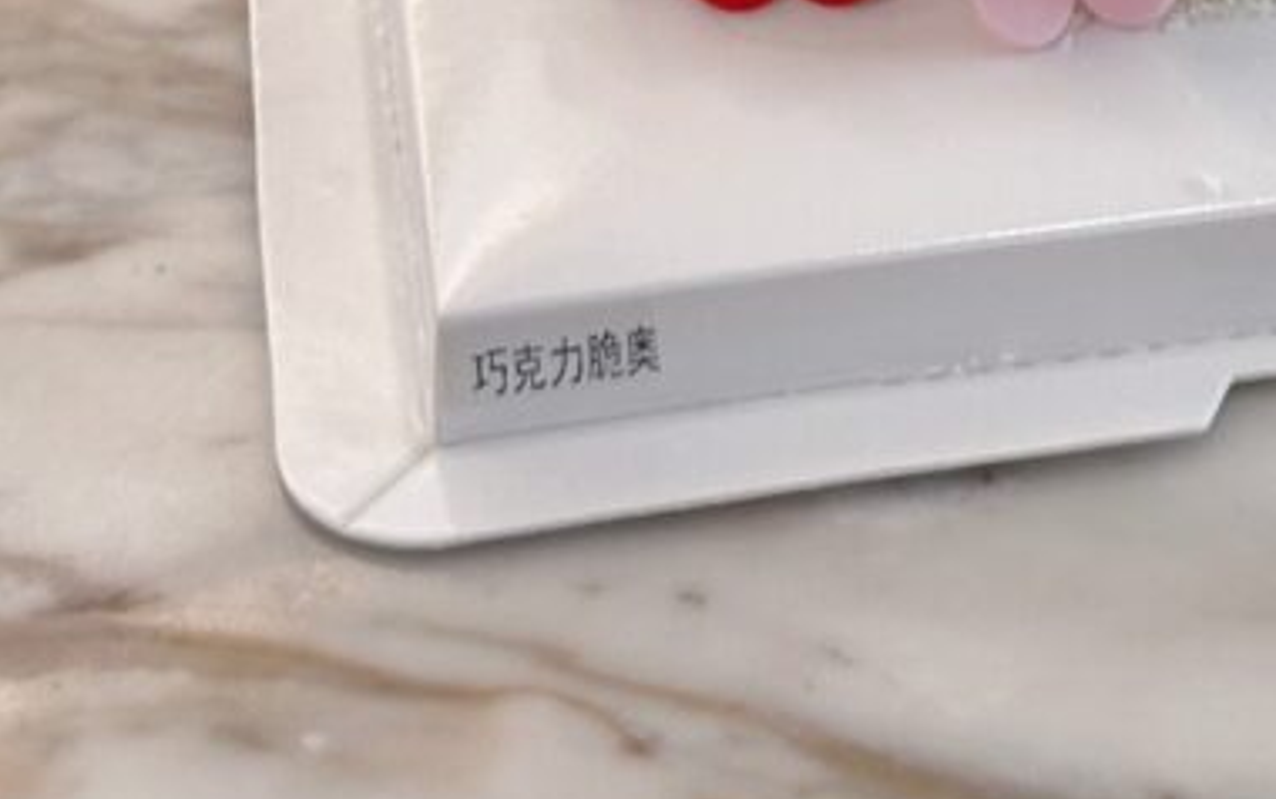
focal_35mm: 137
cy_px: -819
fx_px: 4767
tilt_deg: -29.2
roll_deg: -2.5
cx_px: 1175
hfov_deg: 15.1
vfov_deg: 9.0
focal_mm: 6.86
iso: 160
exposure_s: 1/50
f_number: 1.78
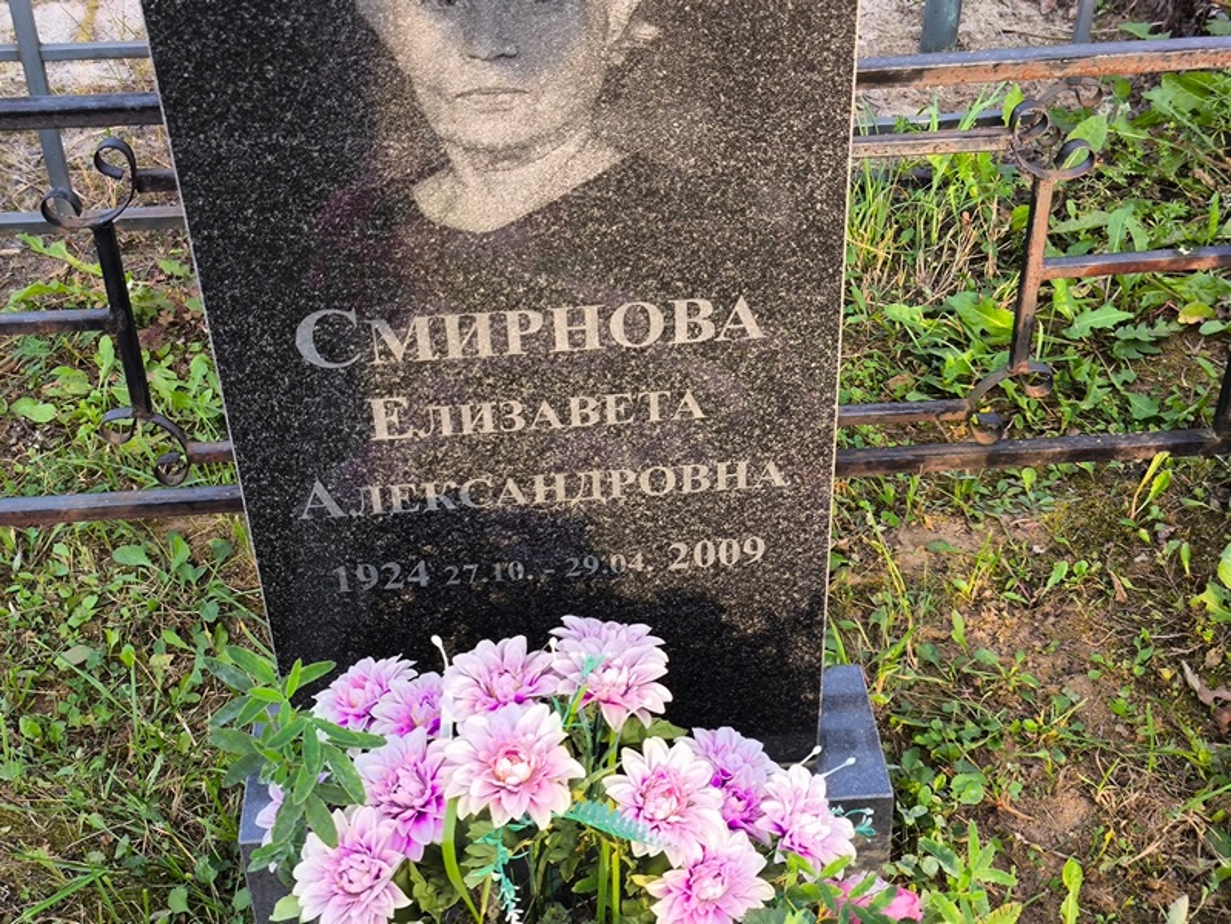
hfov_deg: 38.2
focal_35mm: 50
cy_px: 462
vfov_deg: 29.1
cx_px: 616
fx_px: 1779
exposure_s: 1/119
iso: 50
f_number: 1.7
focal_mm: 4.71
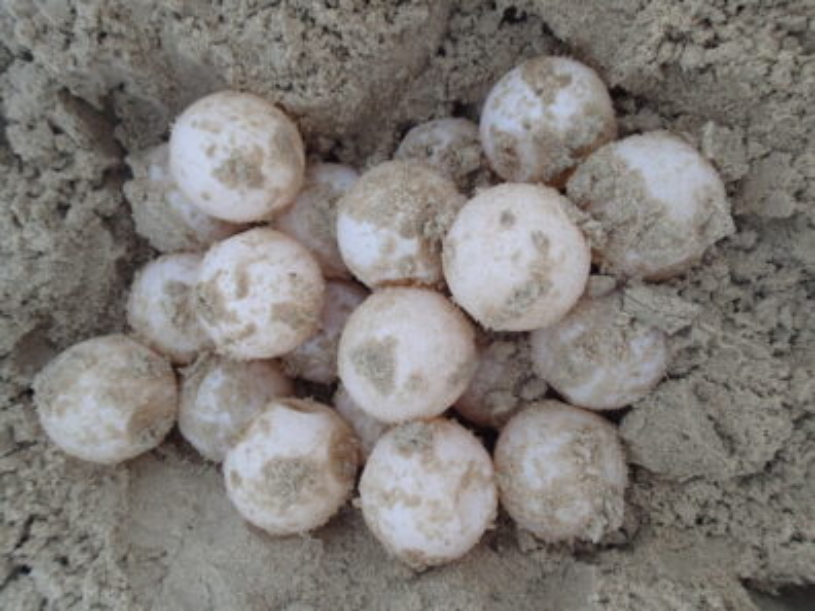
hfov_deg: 69.4
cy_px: 306
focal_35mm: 25
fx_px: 589
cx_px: 408
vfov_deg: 54.9
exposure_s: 1/320
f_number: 2.8
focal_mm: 4.5
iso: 100
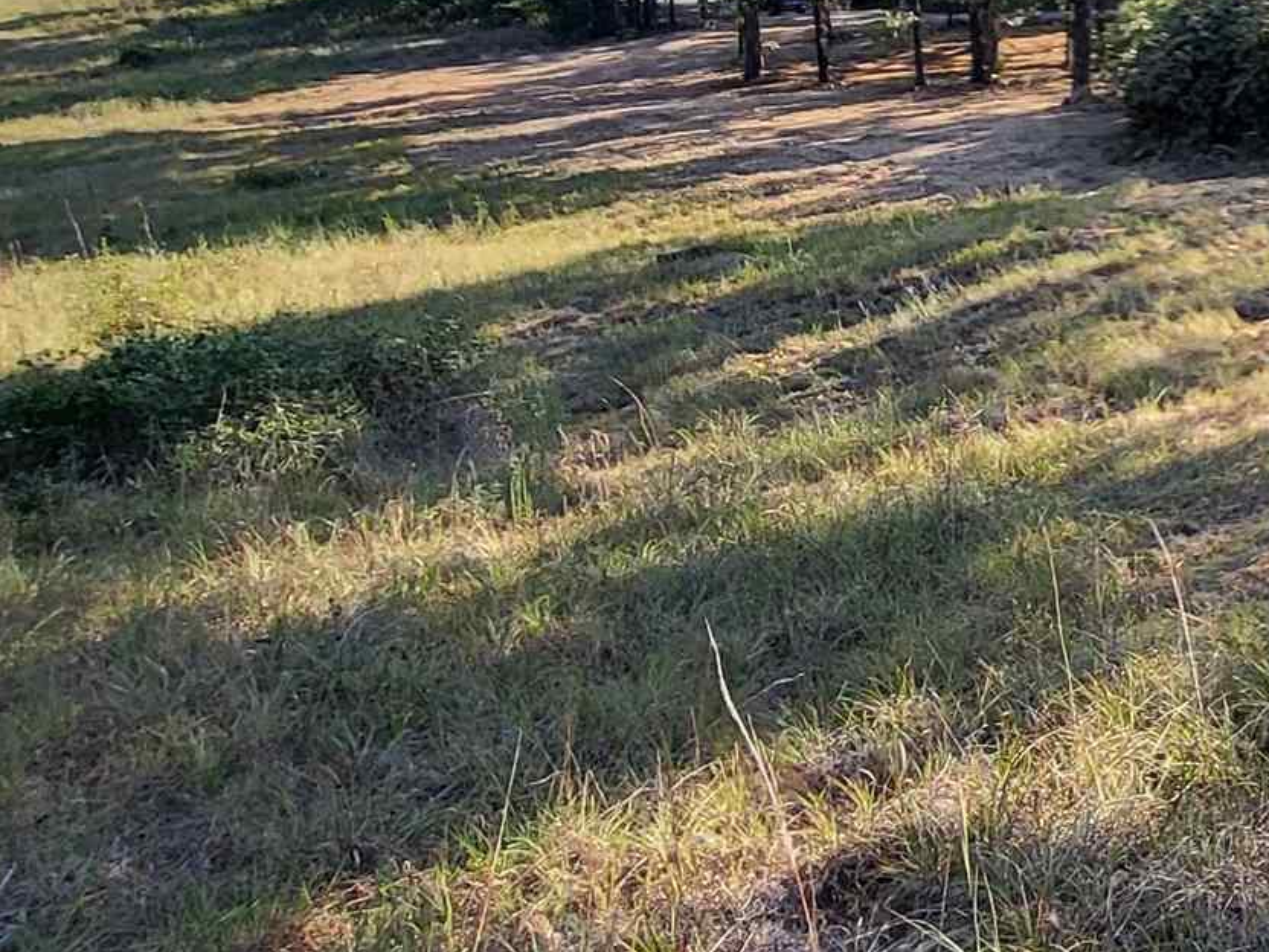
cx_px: 1672
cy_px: 128
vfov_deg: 29.2
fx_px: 1760
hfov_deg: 30.6
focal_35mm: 48
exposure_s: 1/531
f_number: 2.2
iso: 32
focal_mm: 1.74
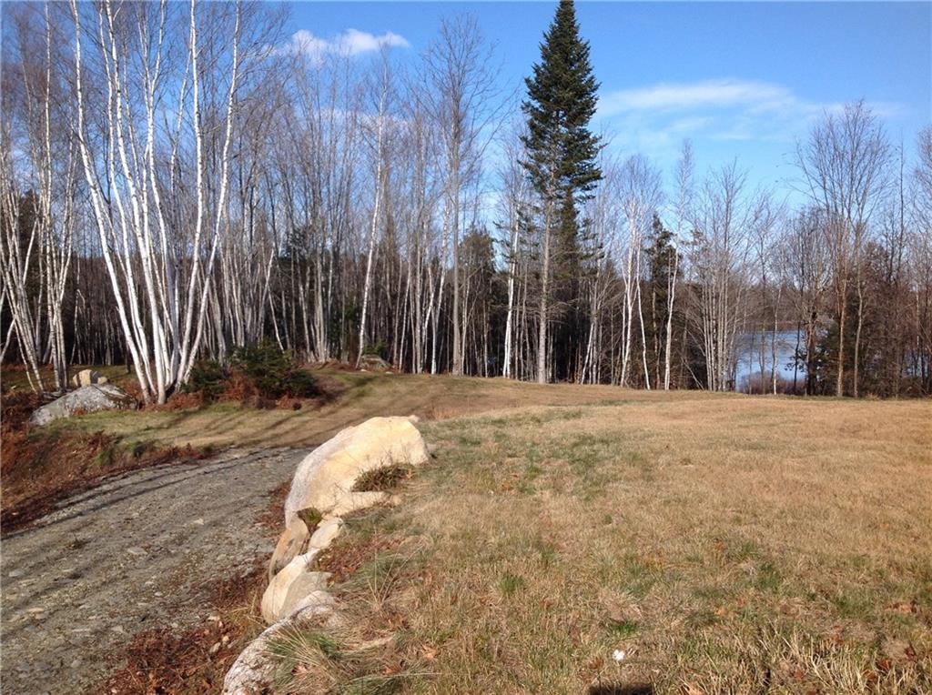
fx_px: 941
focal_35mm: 35
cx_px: 466
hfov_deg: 52.7
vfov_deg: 40.6
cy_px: 348
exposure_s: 1/1439
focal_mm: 4.28
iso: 50
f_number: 2.4
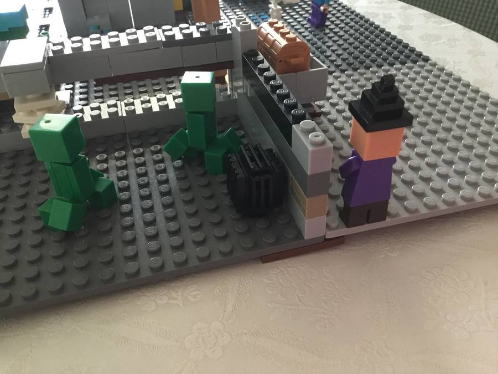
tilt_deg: -37.3
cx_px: 249
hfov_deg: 58.4
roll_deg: +0.5
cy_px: 187
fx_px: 446
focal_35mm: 31
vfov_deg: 45.4
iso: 200
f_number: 2.4
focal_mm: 3.3
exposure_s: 1/17
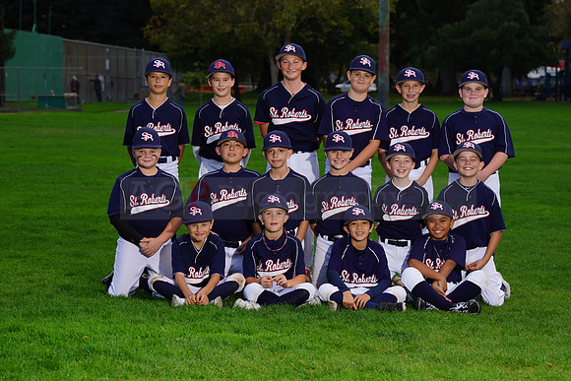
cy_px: 190
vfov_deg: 10.2
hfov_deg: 15.2
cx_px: 286
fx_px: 2142
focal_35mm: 135
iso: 160
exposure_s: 1/200
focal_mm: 135
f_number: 8
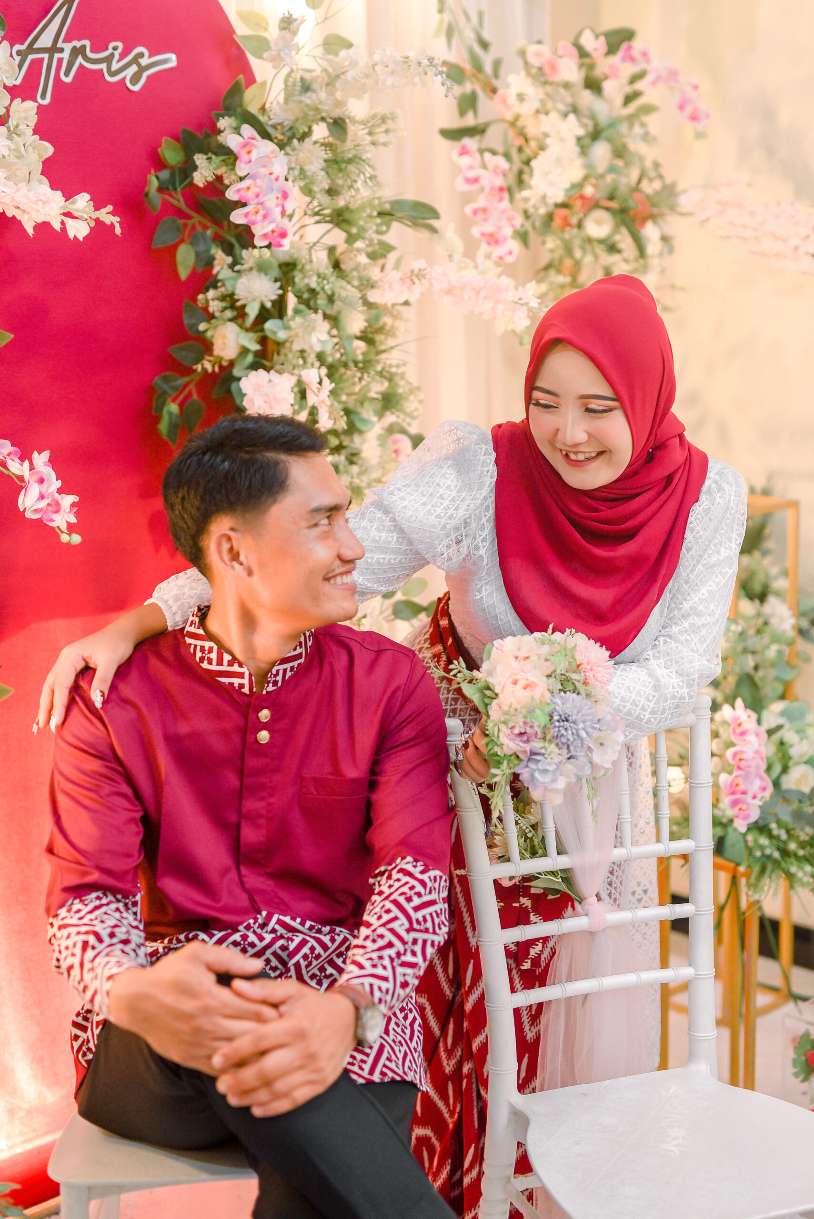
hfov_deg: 27.0
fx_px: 1694
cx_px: 407
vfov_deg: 39.6
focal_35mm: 50
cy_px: 610
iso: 250
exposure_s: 1/125
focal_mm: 50
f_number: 2
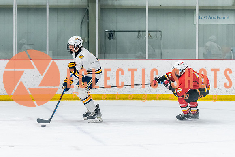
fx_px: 1043
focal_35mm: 160
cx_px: 84
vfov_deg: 8.6
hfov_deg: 12.8
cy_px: 74
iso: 3200
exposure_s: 1/800
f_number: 2.8
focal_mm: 105
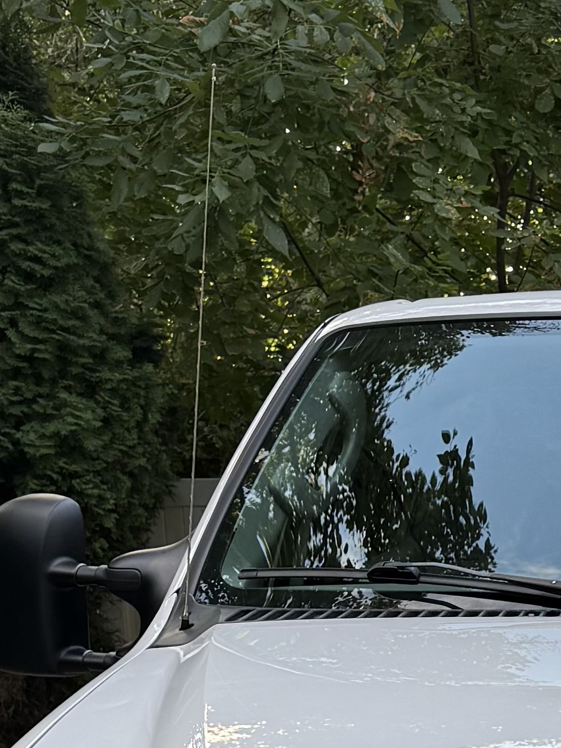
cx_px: 675
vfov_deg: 18.6
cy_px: 862
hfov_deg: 14.2
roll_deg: +1.3
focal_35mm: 101
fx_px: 2182
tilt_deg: -11.1
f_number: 1.78
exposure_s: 1/399
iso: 100
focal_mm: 6.76
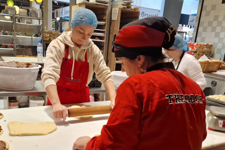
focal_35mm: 34
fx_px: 212
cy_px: 96
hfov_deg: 55.8
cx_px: 105
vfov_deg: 38.6
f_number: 1.8
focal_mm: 6.4
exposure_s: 1/100
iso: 400
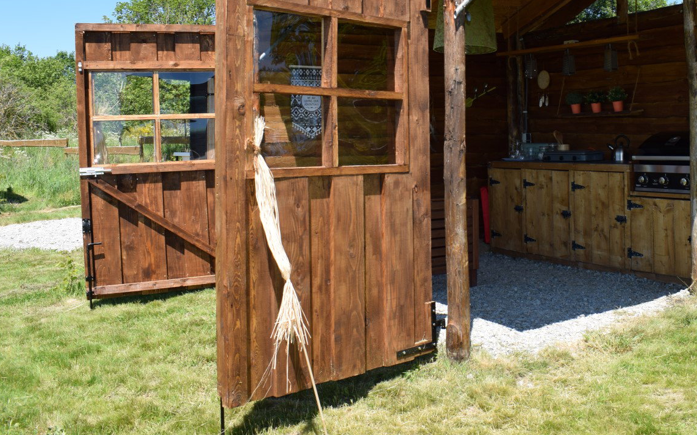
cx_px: 418
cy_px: 140
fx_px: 741
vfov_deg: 32.4
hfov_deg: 50.1
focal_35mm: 39
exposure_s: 1/200
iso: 100
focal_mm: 18
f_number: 7.1
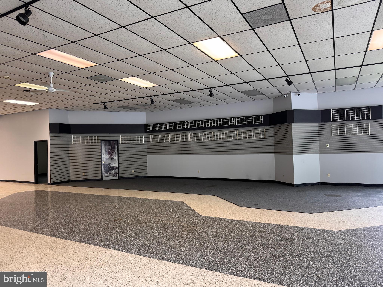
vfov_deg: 56.8
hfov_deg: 71.6
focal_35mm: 24
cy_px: 144
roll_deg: +1.3
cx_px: 192
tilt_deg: +0.7
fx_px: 266
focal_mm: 6.76
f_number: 1.78
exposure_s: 1/120
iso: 200
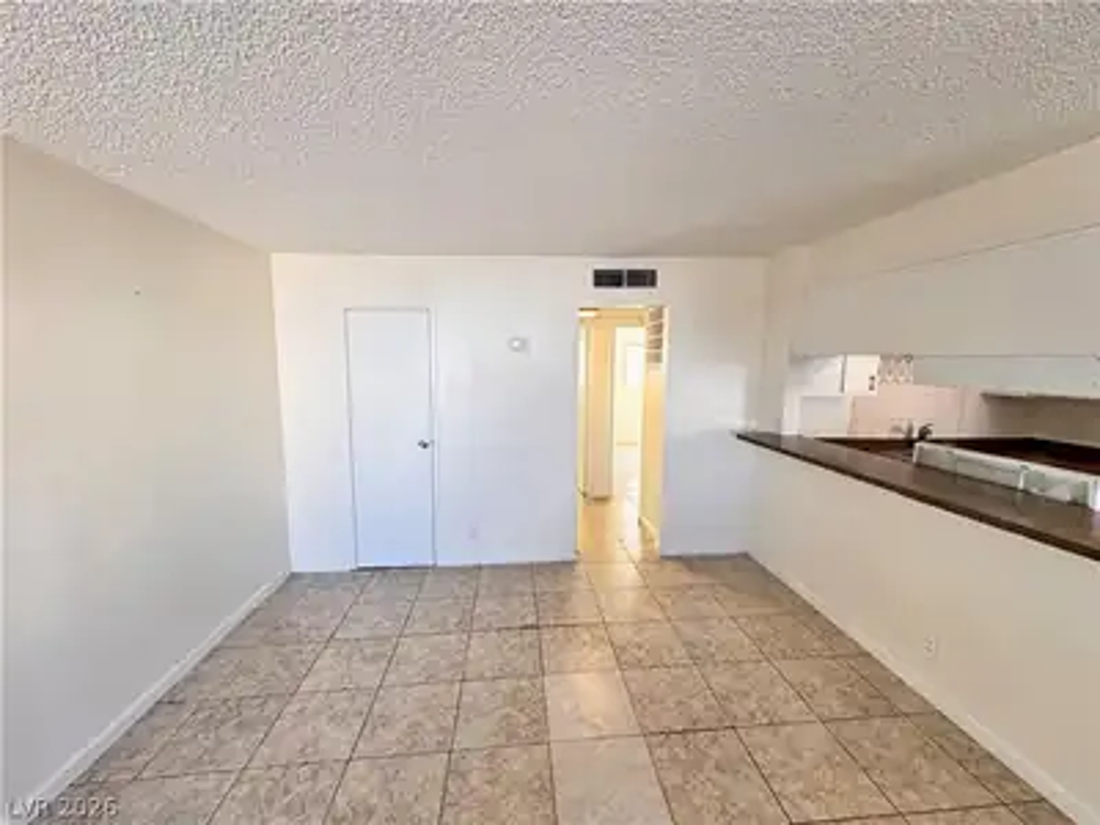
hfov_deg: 102.1
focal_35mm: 14
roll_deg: -0.1
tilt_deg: -6.3
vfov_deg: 85.7
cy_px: 412
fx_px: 445
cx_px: 550
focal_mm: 2.22
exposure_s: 1/120
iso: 160
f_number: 2.2
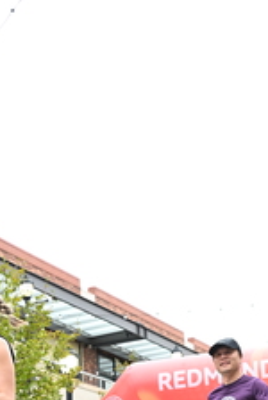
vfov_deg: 25.2
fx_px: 846
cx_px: 219
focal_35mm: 76
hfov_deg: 17.8
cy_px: 411
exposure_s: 1/640
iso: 2000
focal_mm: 31
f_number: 4
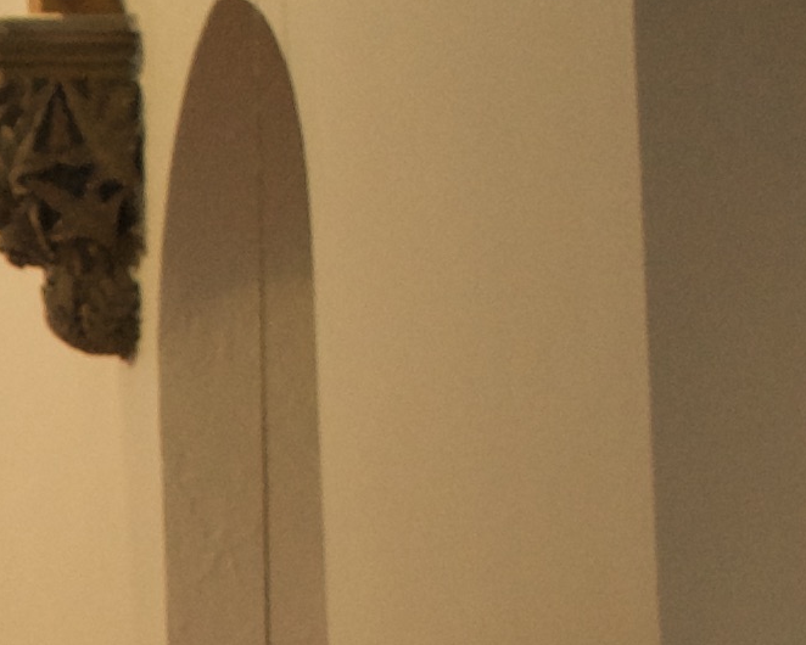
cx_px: -920
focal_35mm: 251
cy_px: 1466
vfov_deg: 6.0
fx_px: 5989
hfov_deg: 7.3
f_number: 4
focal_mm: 24
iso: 800
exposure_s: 1/60
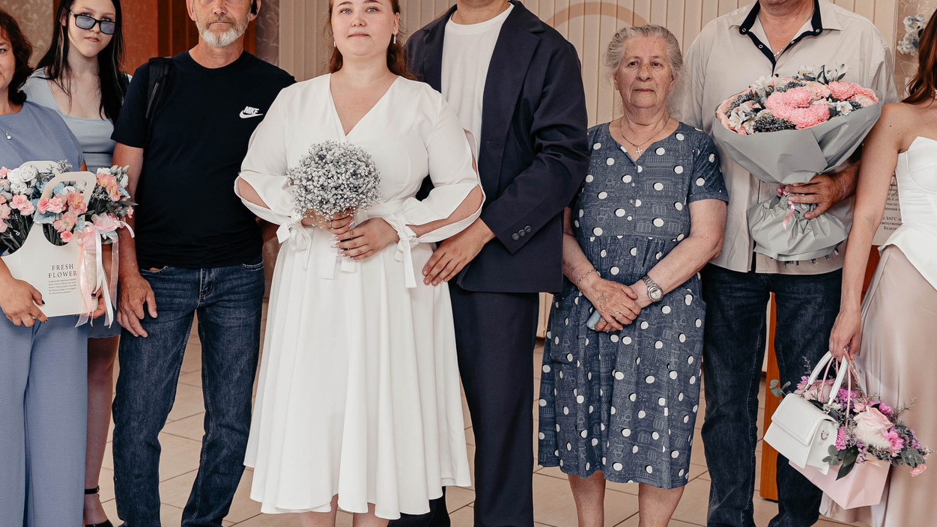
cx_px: 252
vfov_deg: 20.0
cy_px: 226
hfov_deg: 34.3
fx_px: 1491
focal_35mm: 60
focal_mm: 28
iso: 50
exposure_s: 1/160
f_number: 2.8
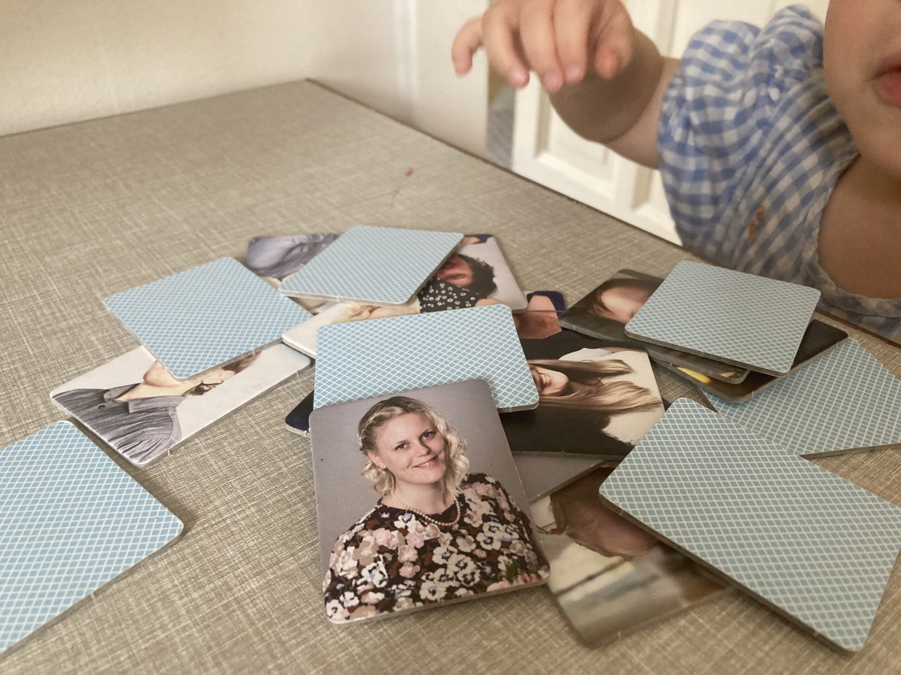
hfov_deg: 63.4
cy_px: 338
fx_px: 729
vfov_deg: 49.7
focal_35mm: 28
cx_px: 450
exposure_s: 1/60
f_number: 1.8
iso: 200
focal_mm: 3.99
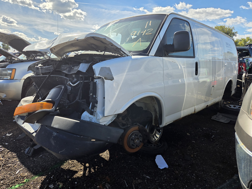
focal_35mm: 23
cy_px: 94
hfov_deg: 73.9
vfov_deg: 58.9
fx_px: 167
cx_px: 126
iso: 80
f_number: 1.8
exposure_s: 1/5127
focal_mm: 5.4
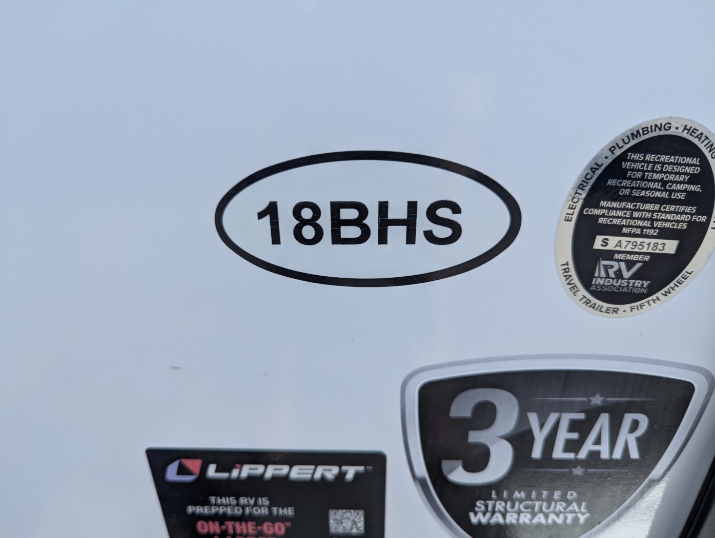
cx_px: 358
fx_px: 496
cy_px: 269
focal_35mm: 24
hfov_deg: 71.5
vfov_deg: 56.9
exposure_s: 1/682
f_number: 1.85
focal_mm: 6.81
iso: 62
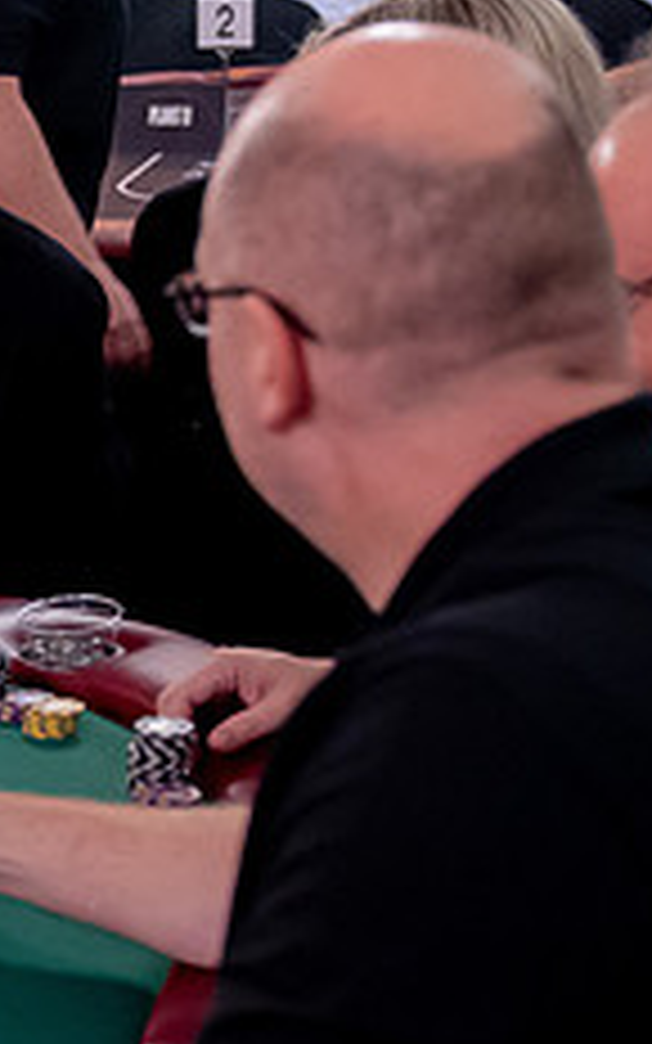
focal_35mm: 106
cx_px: -377
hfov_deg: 11.7
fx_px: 3014
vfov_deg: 19.6
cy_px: 462
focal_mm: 31
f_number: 2.8
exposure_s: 1/80
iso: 4000
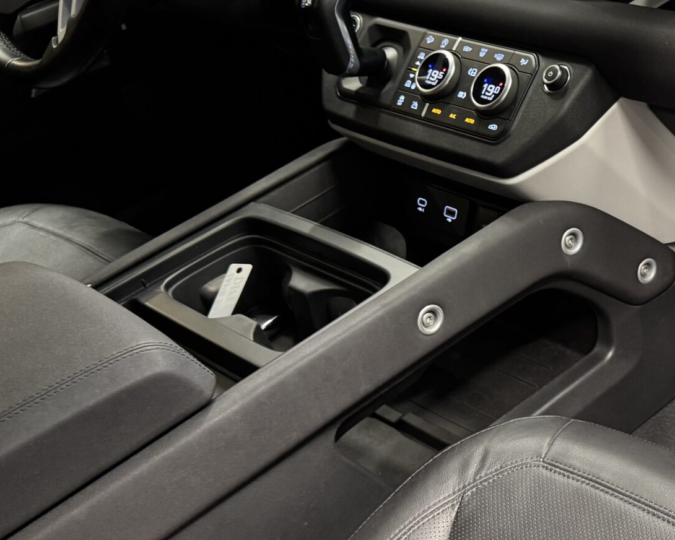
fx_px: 1099
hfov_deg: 31.9
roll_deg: +9.9
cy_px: 284
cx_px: 651
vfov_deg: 27.6
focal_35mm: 55
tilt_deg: -34.6
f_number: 1.78
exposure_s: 1/50
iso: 250
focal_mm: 6.76
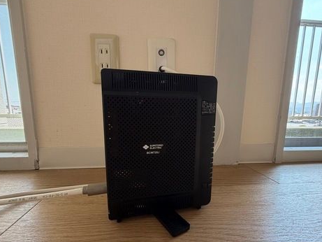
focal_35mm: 17
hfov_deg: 91.0
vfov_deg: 74.4
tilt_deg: -10.0
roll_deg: +0.6
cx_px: 163
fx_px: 158
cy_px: 137
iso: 64
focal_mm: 2.22
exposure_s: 1/121
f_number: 2.2
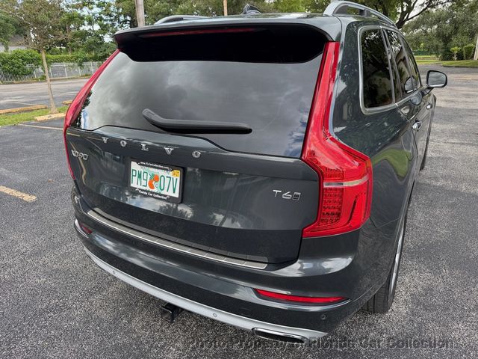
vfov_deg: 56.8
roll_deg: +2.2
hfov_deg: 71.6
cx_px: 239
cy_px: 180
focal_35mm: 24
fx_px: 331
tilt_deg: -19.2
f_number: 1.78
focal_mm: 6.76
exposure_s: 1/317
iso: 80
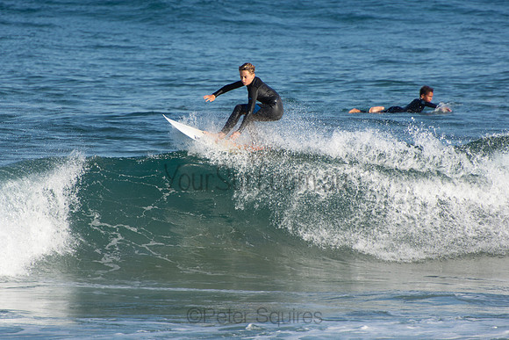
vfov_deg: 2.3
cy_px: 170
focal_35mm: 600
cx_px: 254
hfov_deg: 3.4
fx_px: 8485
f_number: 5.6
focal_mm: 400
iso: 220
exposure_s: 1/1000
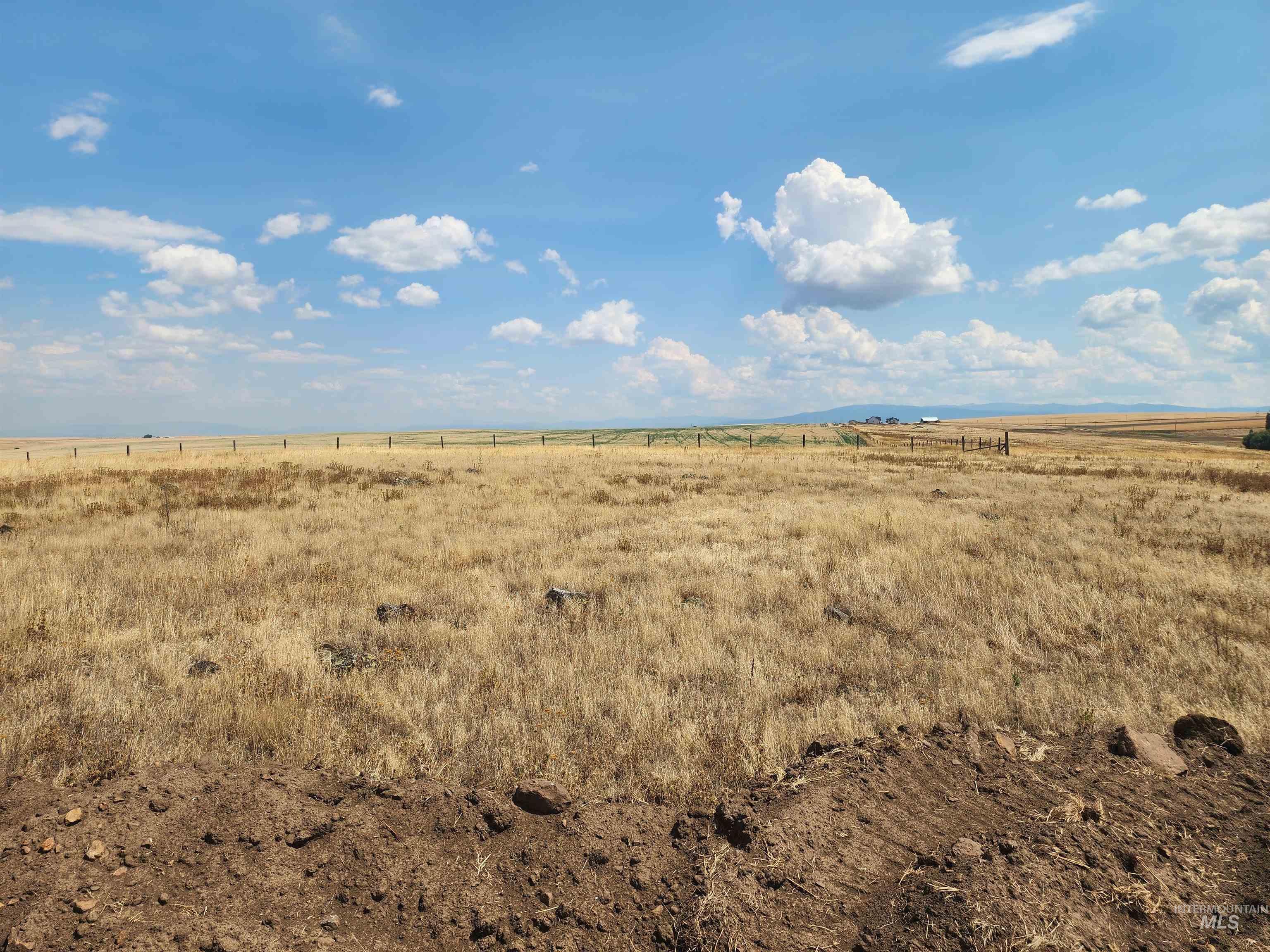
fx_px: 844
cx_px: 635
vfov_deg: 58.9
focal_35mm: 23
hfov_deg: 73.9
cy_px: 476
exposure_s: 1/1425
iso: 12
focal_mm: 6.4
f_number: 1.8
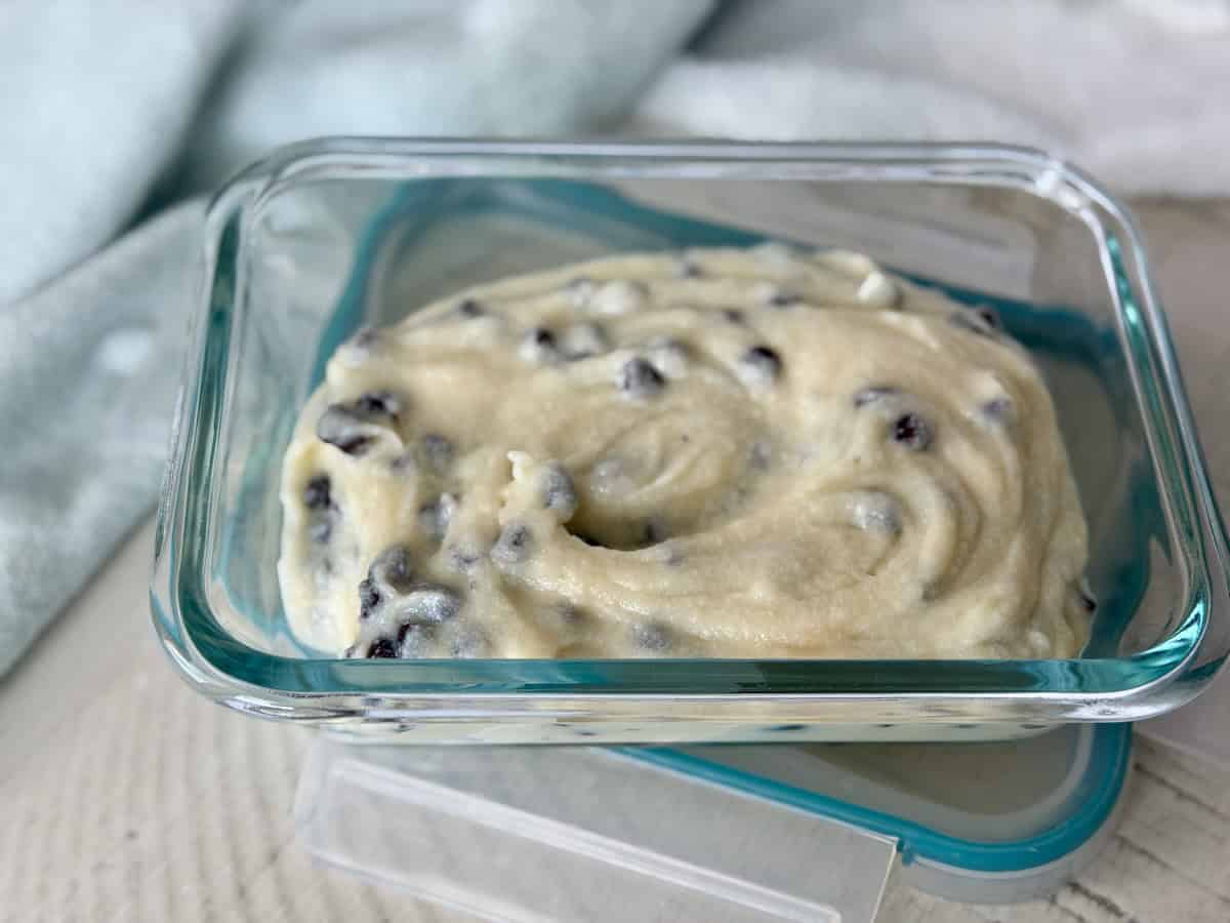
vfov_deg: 30.3
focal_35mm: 48
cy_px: 462
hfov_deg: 39.7
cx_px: 615
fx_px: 1706
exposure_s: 1/121
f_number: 1.8
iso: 64
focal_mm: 6.8
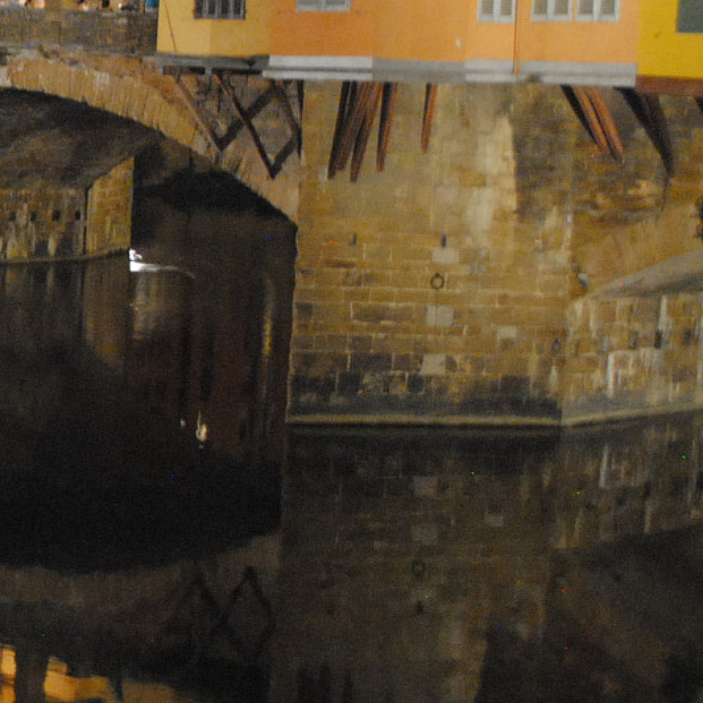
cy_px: 257
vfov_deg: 18.8
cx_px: -262
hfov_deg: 17.5
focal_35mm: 92
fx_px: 2114
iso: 1600
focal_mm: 24
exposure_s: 1/5
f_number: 4
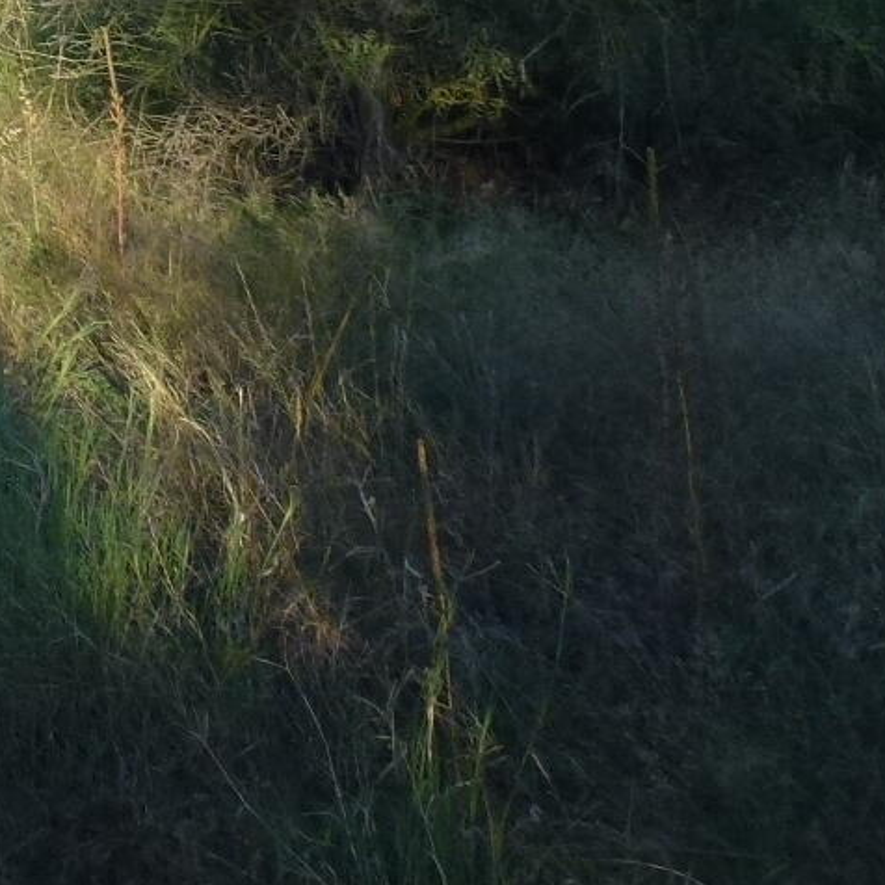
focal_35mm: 114
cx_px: -755
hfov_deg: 13.5
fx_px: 3297
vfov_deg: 14.5
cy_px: -344
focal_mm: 5.4
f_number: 3.5
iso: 100
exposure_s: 1/400
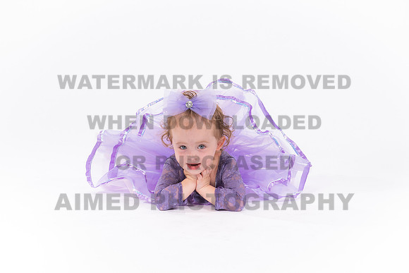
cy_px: 141
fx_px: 2415
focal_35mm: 212
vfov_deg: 6.5
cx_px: 205
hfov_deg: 9.7
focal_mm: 200
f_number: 11
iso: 320
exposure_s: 1/200
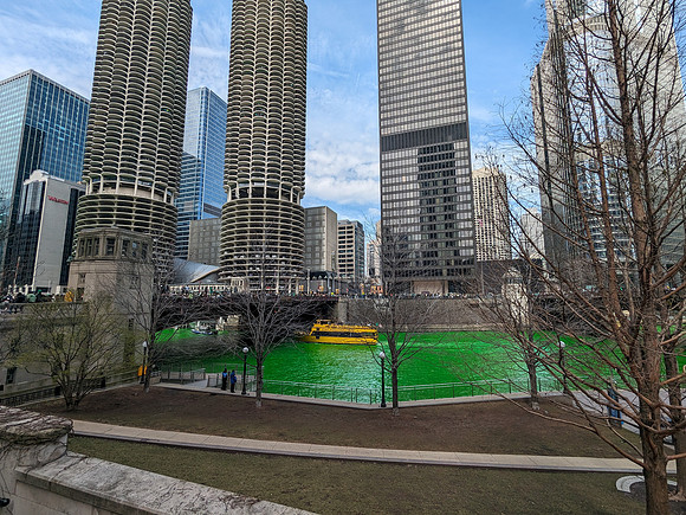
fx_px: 317
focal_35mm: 16
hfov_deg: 94.5
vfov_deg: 78.1
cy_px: 258
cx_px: 343
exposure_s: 1/1575
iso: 48
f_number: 2.2
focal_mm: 2.35
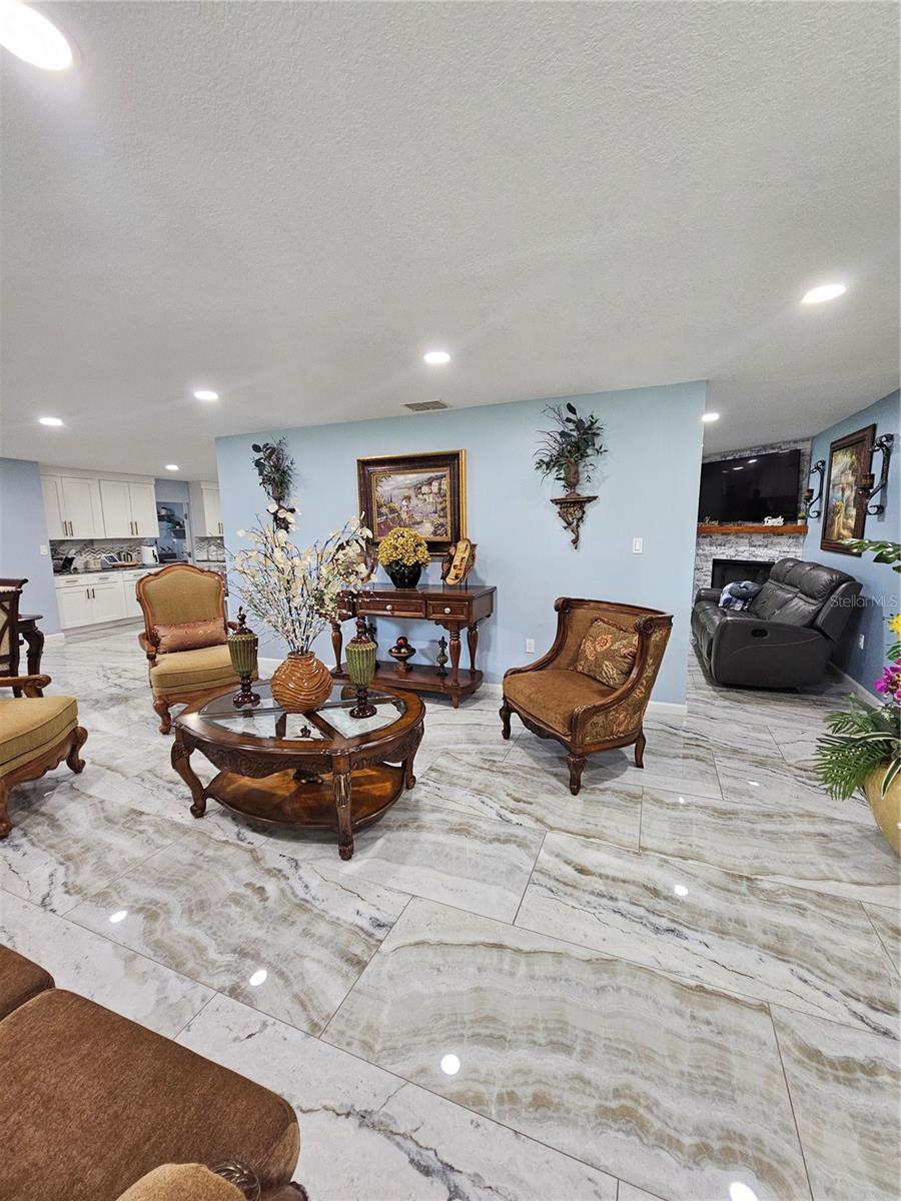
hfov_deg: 89.9
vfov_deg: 106.2
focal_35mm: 13
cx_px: 450
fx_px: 451
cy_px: 600
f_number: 2.2
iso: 320
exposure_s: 1/60
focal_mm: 2.2
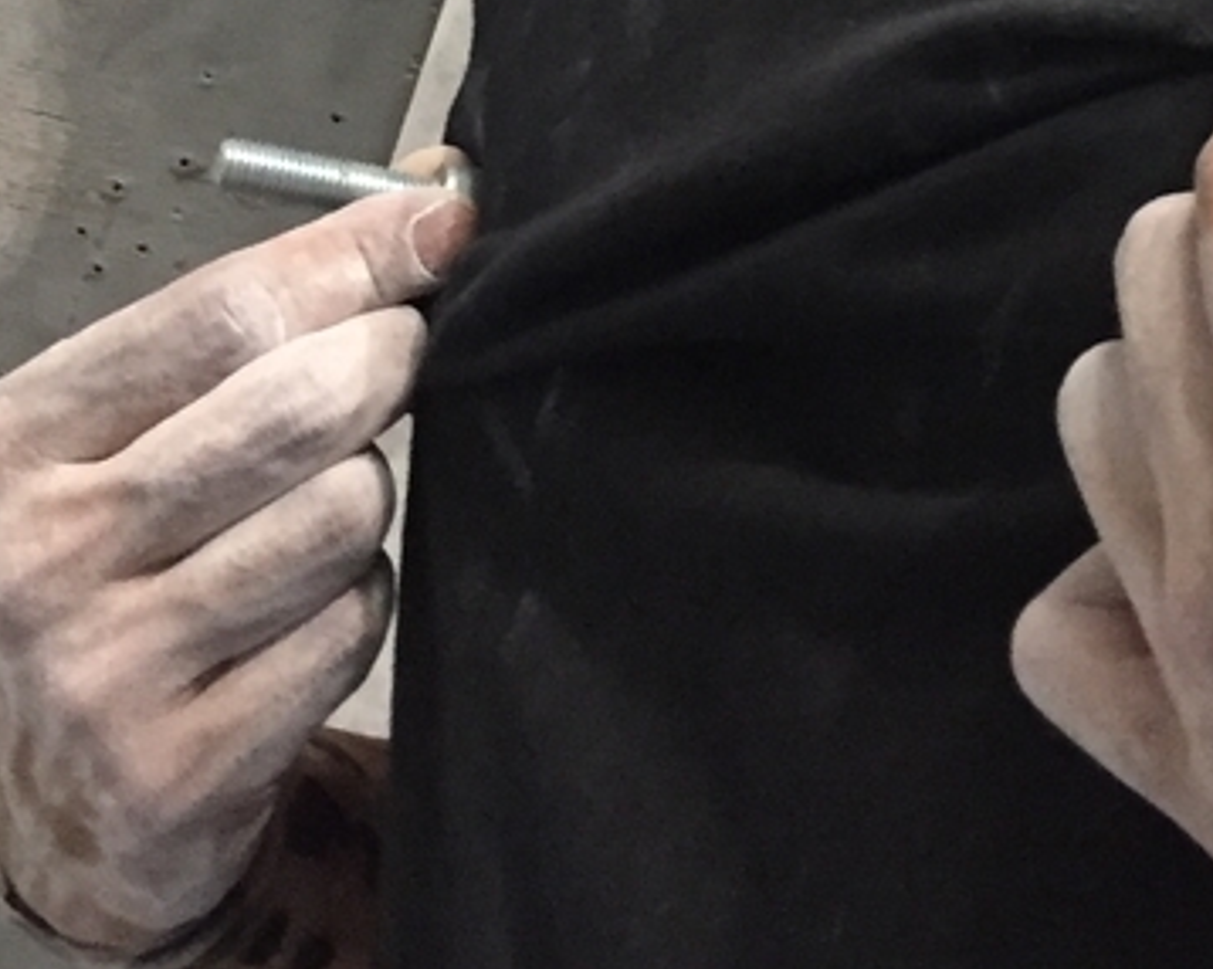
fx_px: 3409
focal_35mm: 95
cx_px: 871
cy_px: -712
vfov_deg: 14.5
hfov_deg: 20.1
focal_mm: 4.15
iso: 200
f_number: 2.2
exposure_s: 1/30
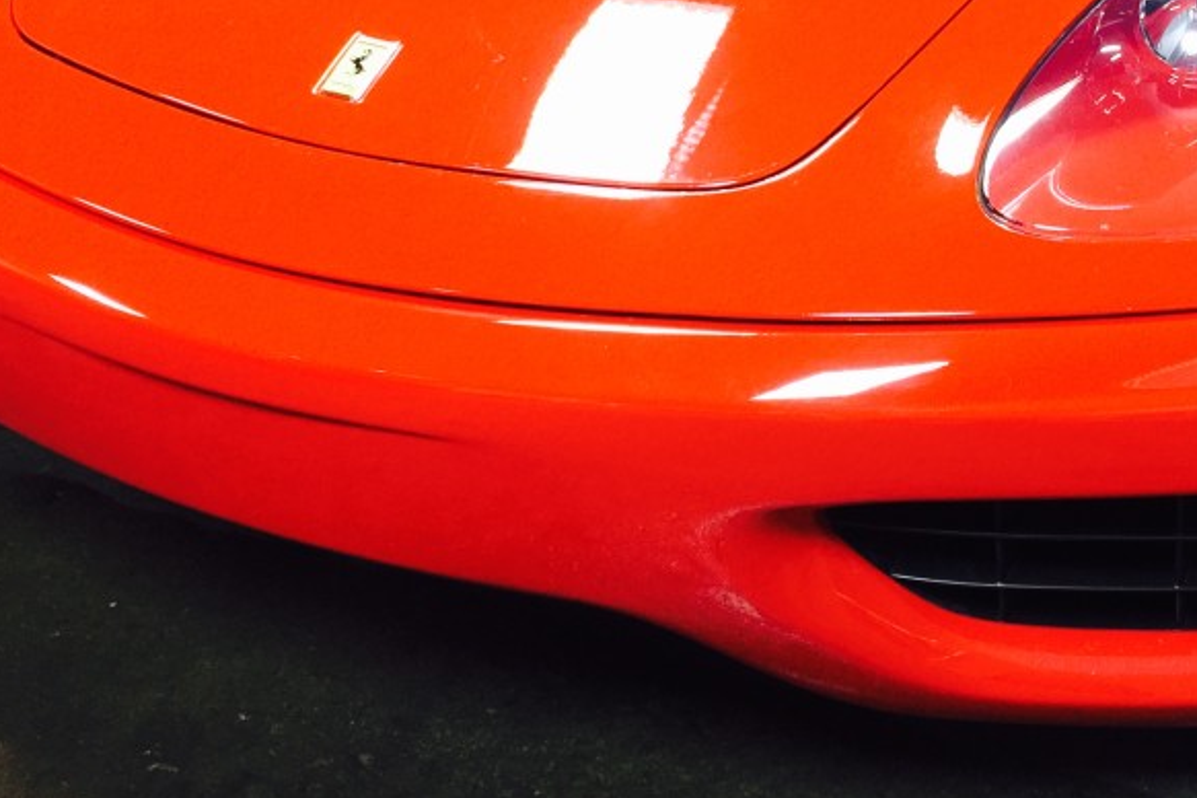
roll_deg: -2.6
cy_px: -6
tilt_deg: -22.4
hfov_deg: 35.2
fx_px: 1862
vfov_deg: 23.2
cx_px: 835
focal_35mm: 56
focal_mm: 4.15
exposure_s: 1/15
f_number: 2.2
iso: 100
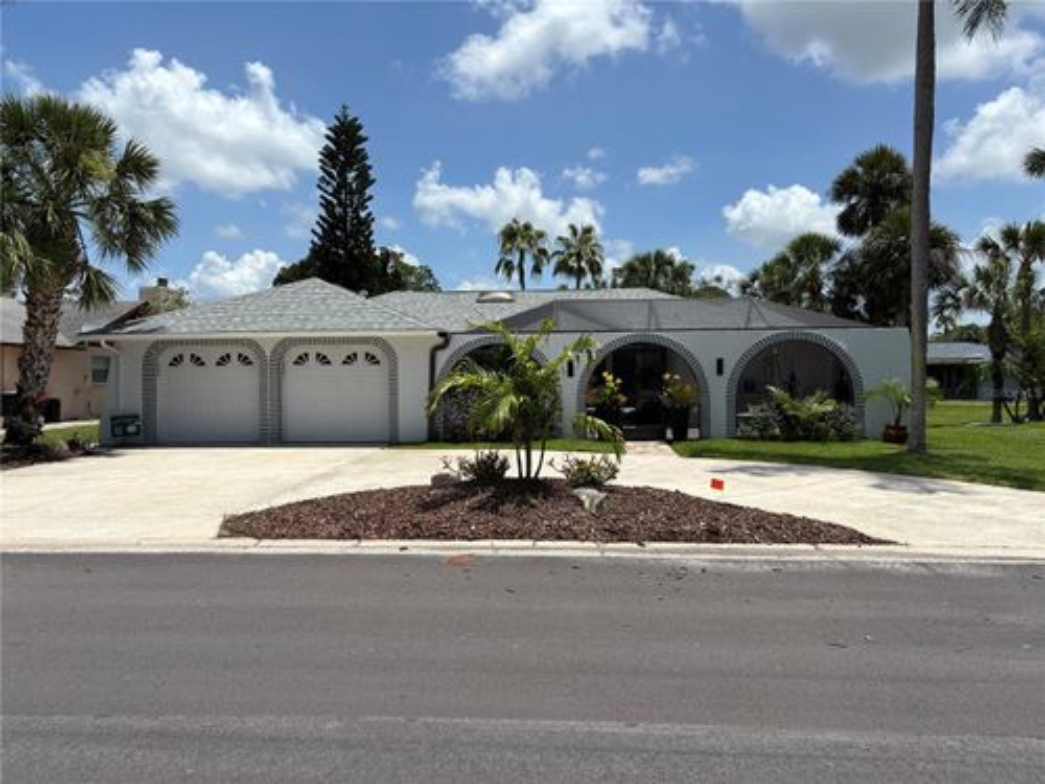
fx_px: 785
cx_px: 522
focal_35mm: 26
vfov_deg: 53.1
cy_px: 392
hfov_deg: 67.3
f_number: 1.6
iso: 50
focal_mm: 5.96
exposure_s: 1/5076
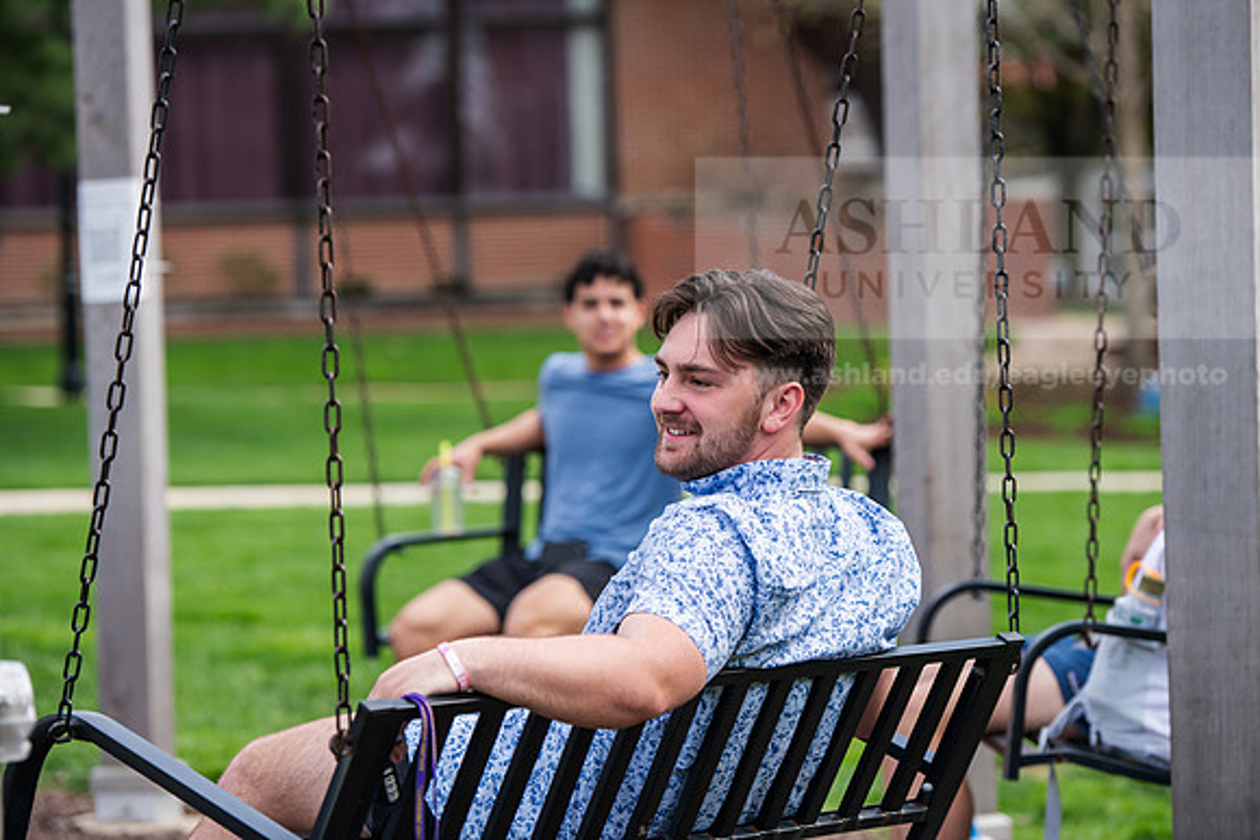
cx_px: 630
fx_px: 4201
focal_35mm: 120
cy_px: 420
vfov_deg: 11.4
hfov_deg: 17.1
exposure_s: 1/320
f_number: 3.5
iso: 125
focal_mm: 120
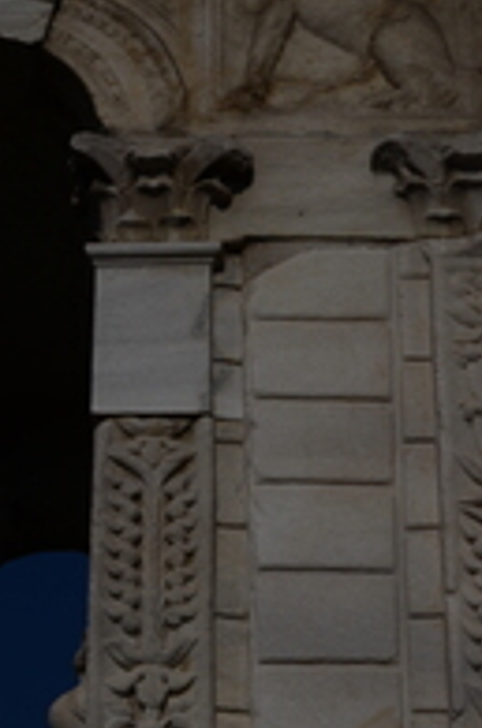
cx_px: 179
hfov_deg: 11.5
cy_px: 355
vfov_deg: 17.4
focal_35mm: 118
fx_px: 2382
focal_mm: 38
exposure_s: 1/1250
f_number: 18
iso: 320
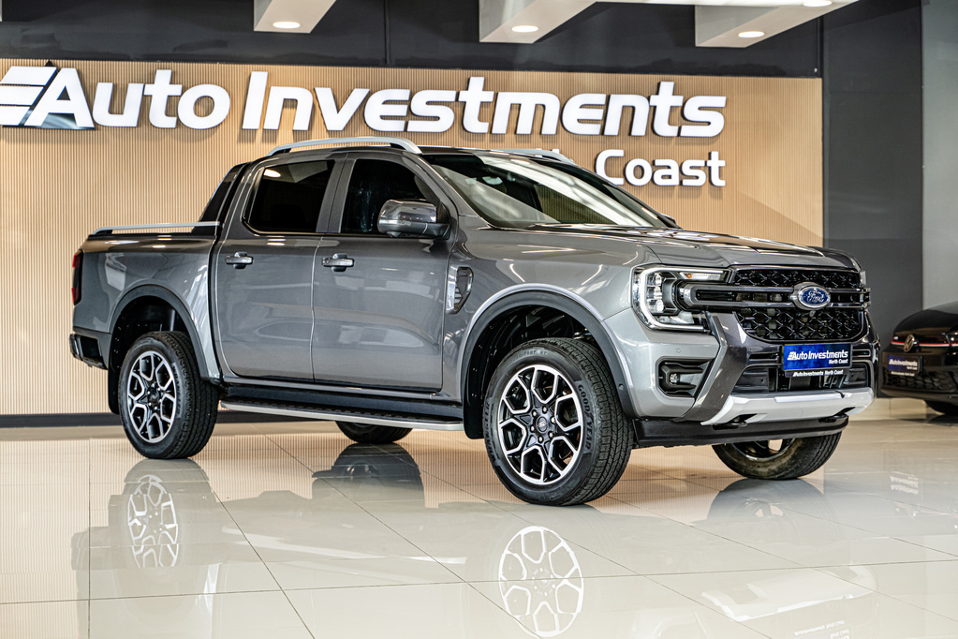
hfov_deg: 32.9
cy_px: 320
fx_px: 1623
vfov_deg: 22.3
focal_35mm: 61
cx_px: 479
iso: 640
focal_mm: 61
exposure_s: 1/160
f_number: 4
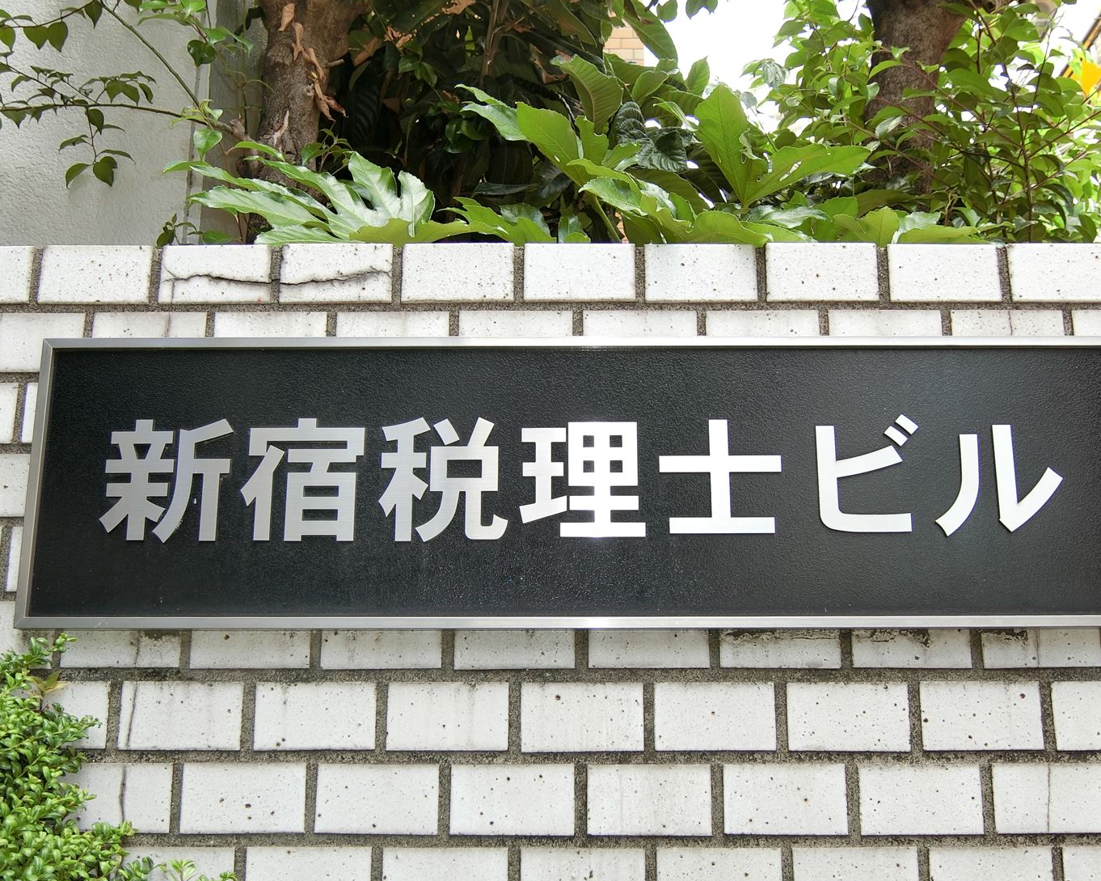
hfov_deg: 46.8
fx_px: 1271
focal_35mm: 39
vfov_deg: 38.2
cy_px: 482
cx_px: 576
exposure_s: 1/125
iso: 80
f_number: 3.4
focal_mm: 7.2
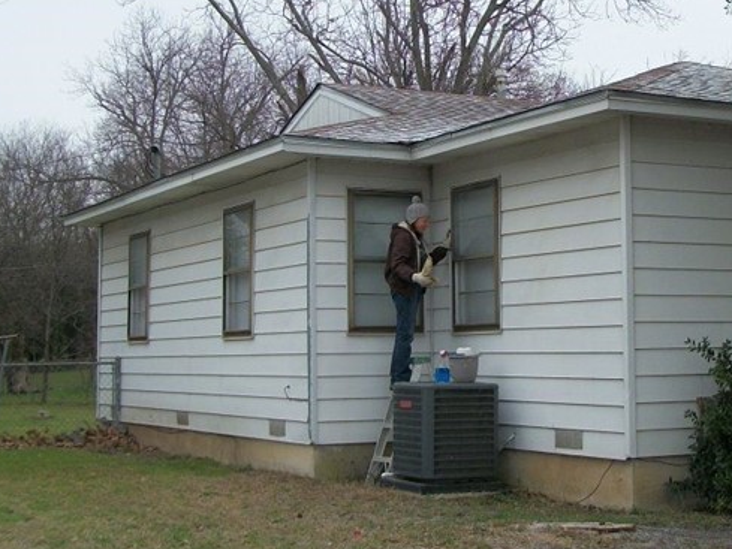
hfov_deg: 28.6
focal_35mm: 67
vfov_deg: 21.9
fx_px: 1417
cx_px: 540
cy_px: 205
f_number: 2.9
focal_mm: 5.7
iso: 80
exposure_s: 1/200
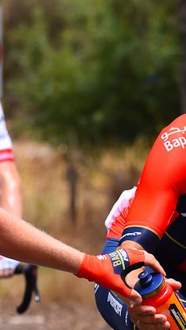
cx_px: 141
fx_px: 3798
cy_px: 258
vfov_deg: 5.0
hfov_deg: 2.8
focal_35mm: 434
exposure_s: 1/1600
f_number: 7.1
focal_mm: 175
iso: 800
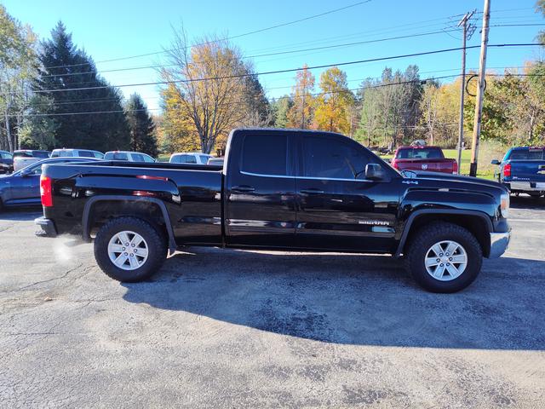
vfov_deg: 58.9
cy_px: 204
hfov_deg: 73.9
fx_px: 362
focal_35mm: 23
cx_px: 272
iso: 100
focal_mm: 5.56
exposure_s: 1/886
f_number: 1.88
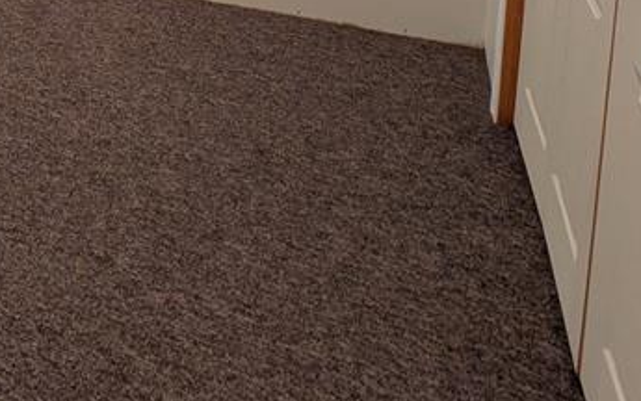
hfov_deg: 42.4
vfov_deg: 22.2
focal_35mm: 44
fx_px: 769
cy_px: -251
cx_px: 94
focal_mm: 1.83
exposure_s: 1/24
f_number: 2.2
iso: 145
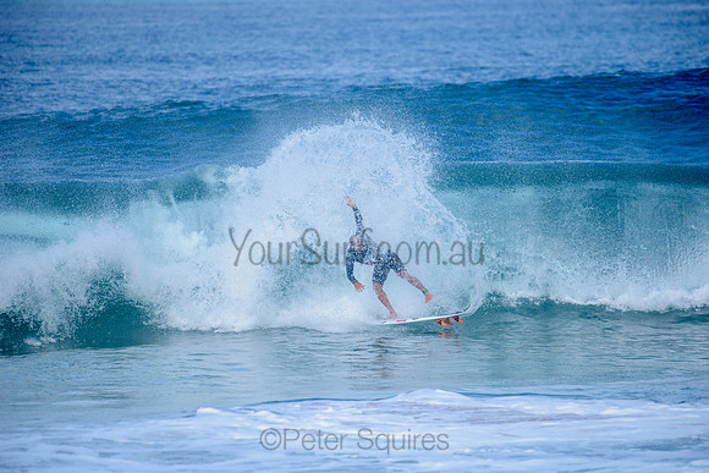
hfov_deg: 4.1
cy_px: 236
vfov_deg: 2.8
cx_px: 354
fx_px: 9851
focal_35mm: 500
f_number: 5.6
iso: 280
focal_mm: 500
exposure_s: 1/2000
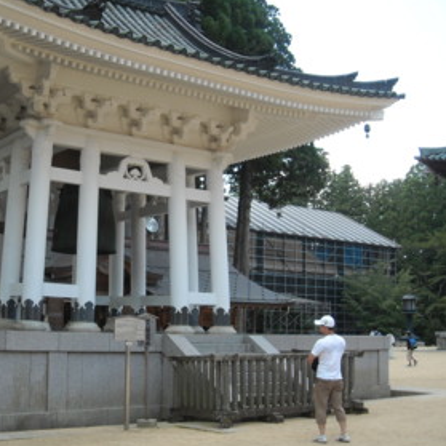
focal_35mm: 50
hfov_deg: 33.5
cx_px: 123
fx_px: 729
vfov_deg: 34.0
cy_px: 213
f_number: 2.8
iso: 91
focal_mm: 5.7
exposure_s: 1/250
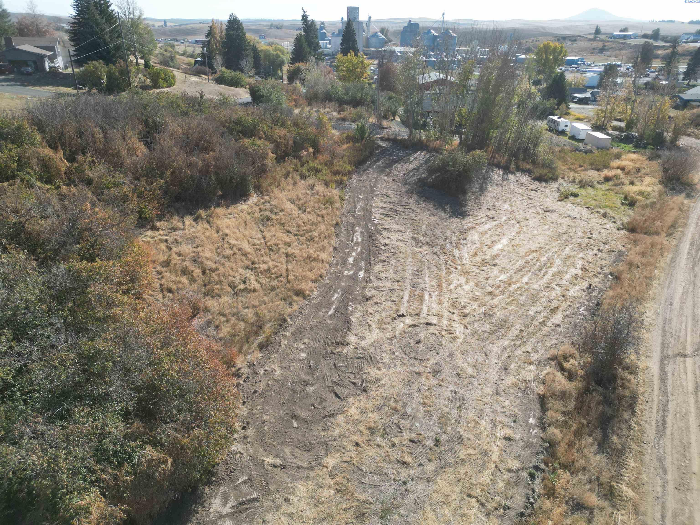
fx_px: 485
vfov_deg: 56.8
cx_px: 350
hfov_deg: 71.6
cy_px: 262
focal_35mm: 24
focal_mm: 6.72
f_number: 1.7
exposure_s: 1/2000
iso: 200
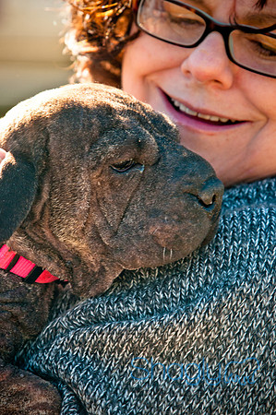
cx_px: 138
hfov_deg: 5.2
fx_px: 3026
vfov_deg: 7.9
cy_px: 208
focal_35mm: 262
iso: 400
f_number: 6.3
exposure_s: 1/400
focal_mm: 175
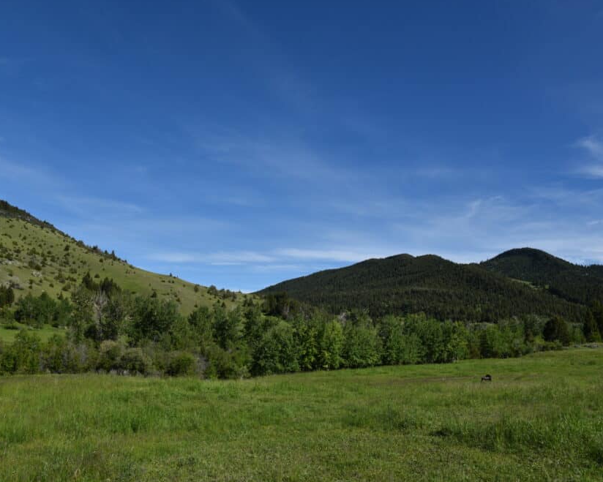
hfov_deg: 62.2
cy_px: 246
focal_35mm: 28
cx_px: 288
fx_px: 500
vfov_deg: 51.5
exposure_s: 1/400
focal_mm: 24
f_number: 10
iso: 200
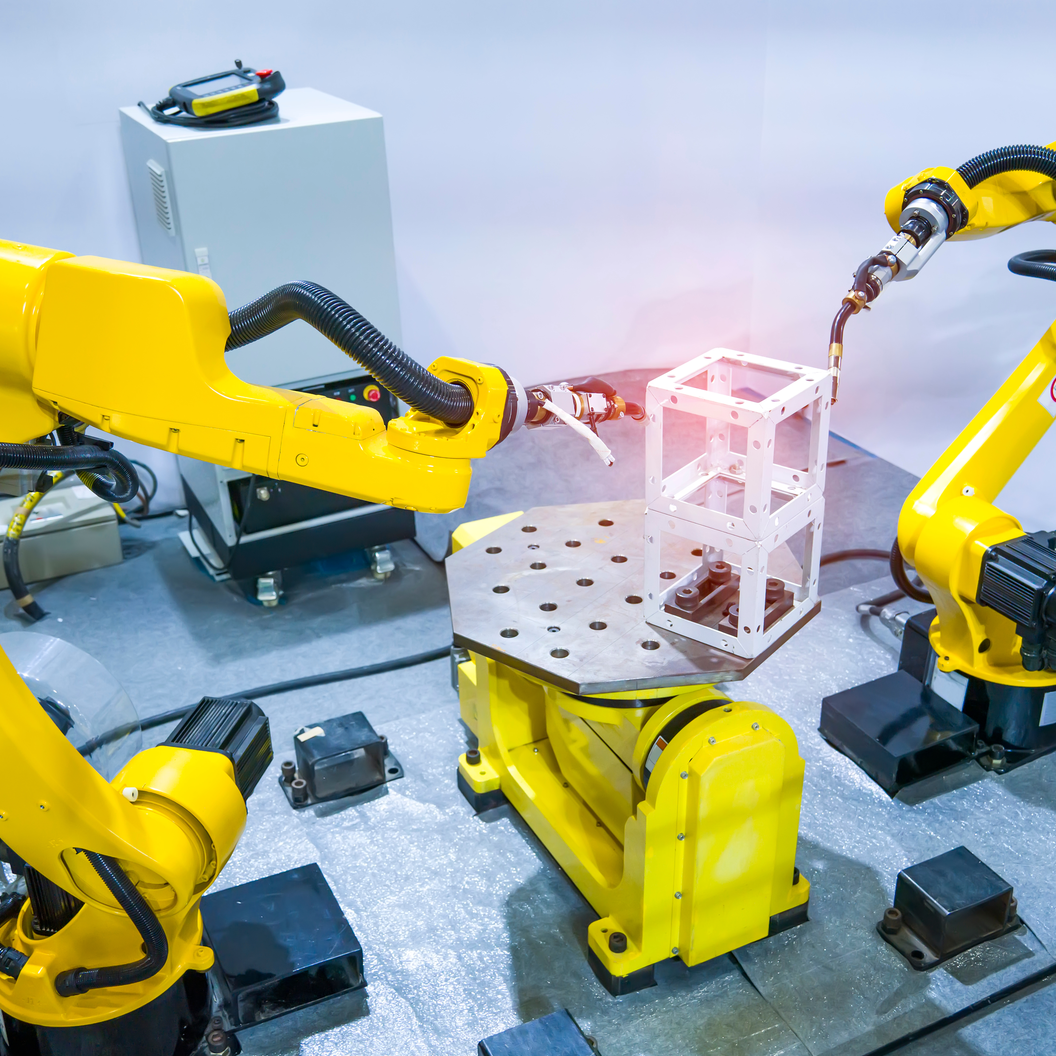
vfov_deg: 46.0
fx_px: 1242
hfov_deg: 46.0
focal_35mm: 36
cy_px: 531
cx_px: 543
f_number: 4.5
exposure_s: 1/320
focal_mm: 28
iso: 1250
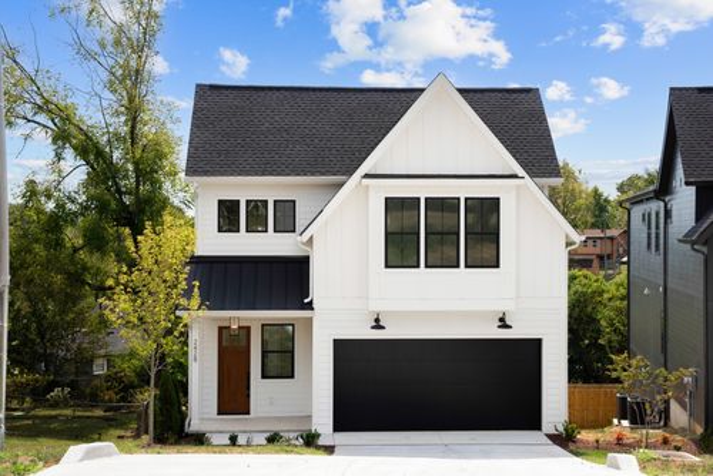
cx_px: 356
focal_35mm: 51
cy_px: 238
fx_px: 1005
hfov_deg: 39.1
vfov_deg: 26.7
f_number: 5
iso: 200
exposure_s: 1/60
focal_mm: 50.7
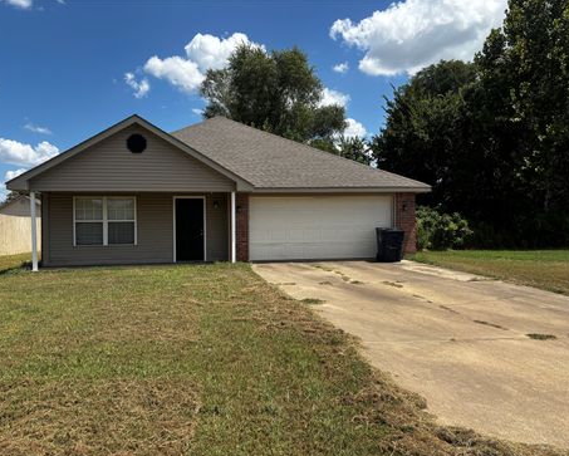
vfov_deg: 51.6
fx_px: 472
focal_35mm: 28
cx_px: 265
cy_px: 234
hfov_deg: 62.1
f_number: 1.6
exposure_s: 1/3534
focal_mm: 5.96
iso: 50
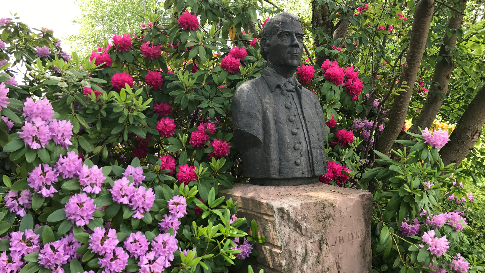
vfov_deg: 37.8
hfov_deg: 62.6
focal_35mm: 31
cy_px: 145
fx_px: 399
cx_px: 245
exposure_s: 1/193
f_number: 1.8
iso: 20
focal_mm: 3.99
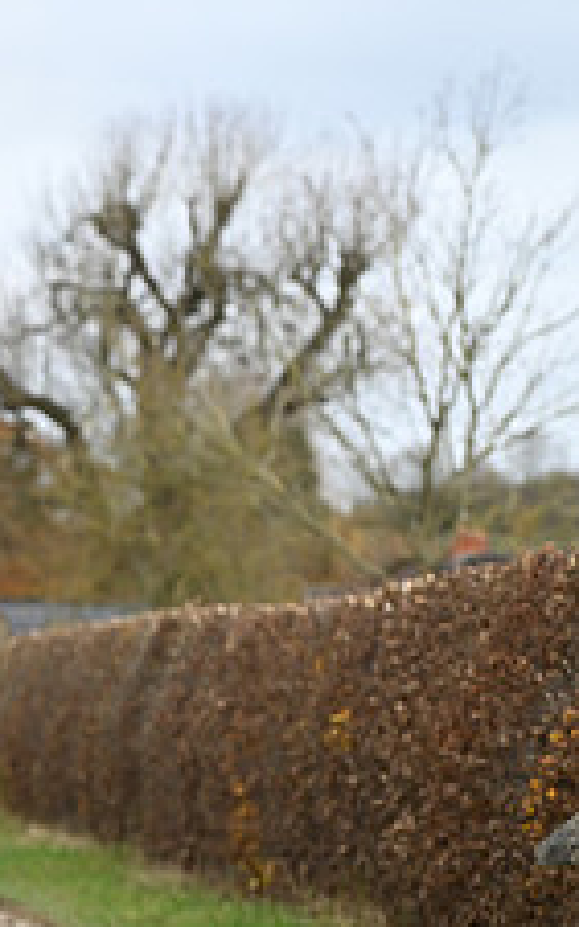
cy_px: 576
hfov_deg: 4.9
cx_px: -604
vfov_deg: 8.0
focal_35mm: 262
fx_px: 6623
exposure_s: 1/1000
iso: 900
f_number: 4
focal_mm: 100
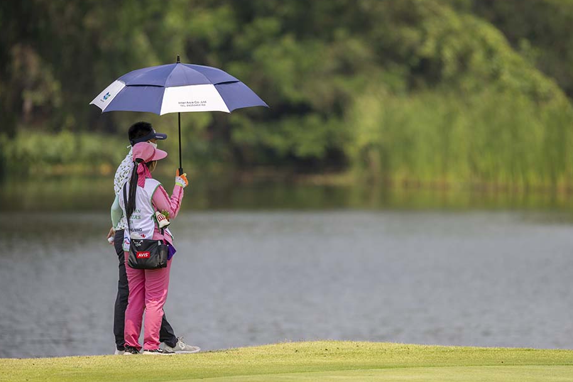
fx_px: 6700
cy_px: 192
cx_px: 293
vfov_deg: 3.3
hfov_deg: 4.9
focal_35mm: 421
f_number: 3.5
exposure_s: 1/2500
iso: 250
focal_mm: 400
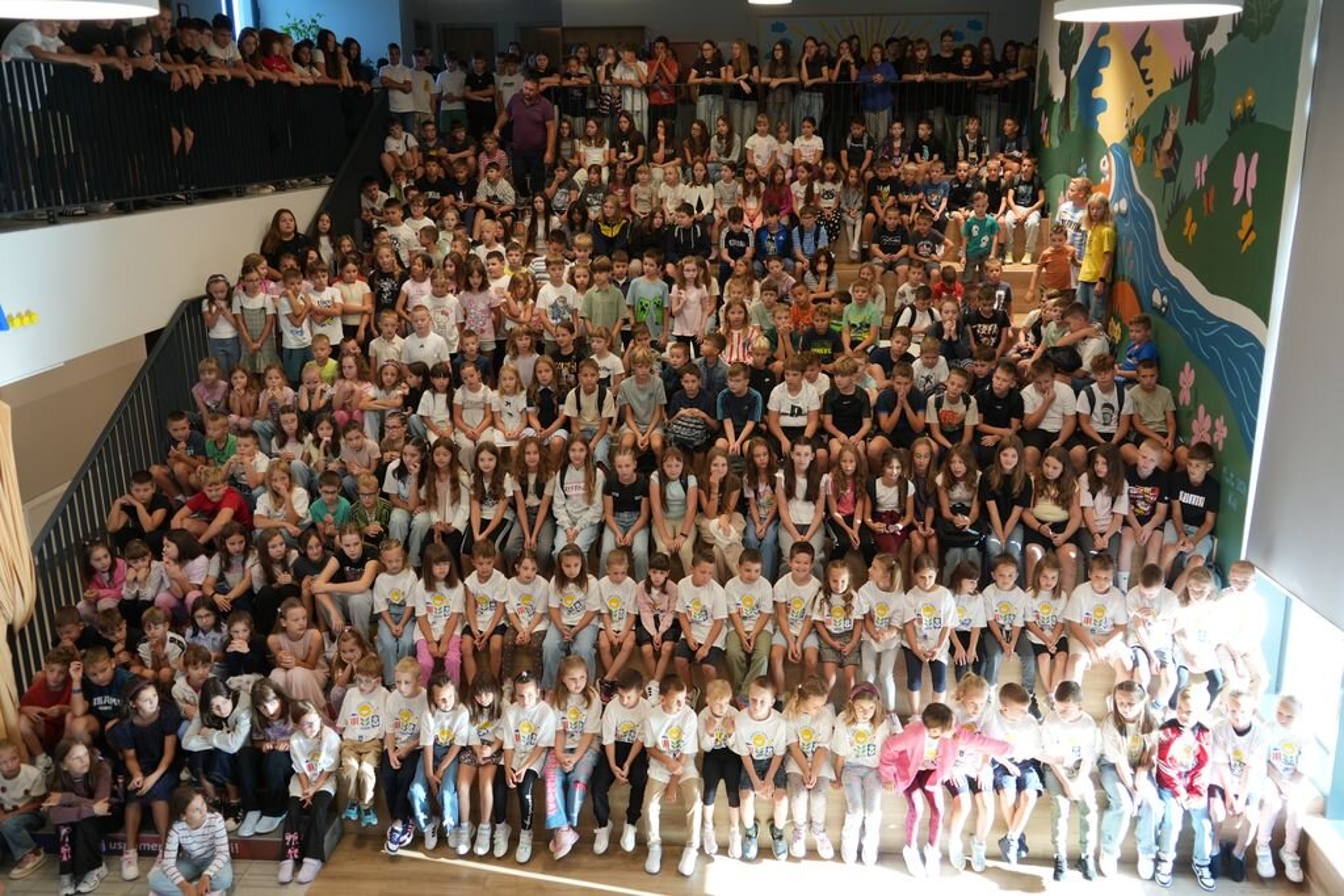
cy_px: 448
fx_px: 1157
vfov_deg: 42.3
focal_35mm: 31
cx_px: 672
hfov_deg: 60.3
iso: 250
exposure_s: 1/40
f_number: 4
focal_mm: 31
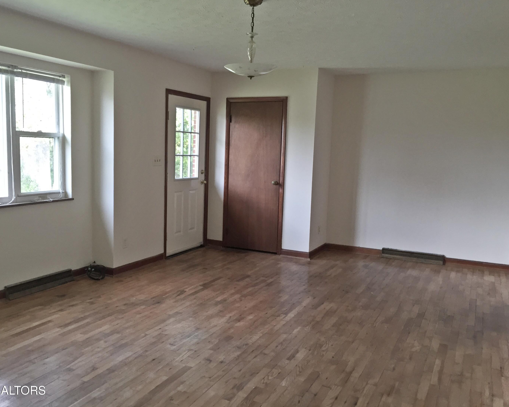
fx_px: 467
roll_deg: -1.8
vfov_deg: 47.1
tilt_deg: -6.6
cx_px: 236
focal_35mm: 31
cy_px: 201
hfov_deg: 57.1
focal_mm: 4.15
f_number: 2.2
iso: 40
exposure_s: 1/30
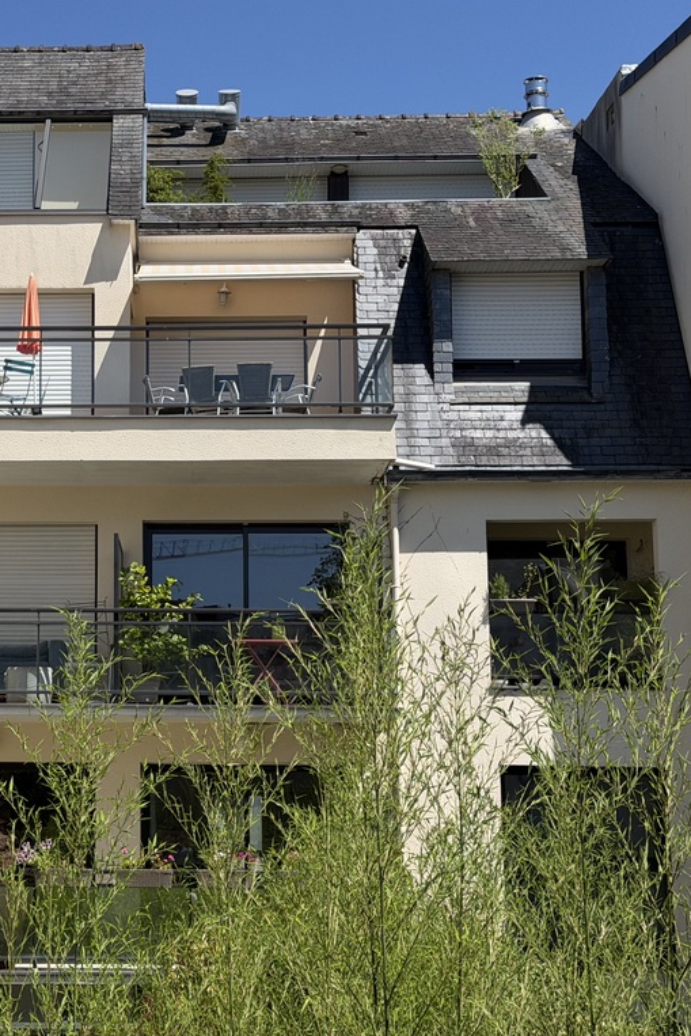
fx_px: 1928
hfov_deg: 19.9
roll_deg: +0.3
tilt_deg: +13.5
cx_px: 76
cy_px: 519
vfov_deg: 30.1
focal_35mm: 67
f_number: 1.78
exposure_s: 1/7143
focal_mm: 6.76
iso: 64
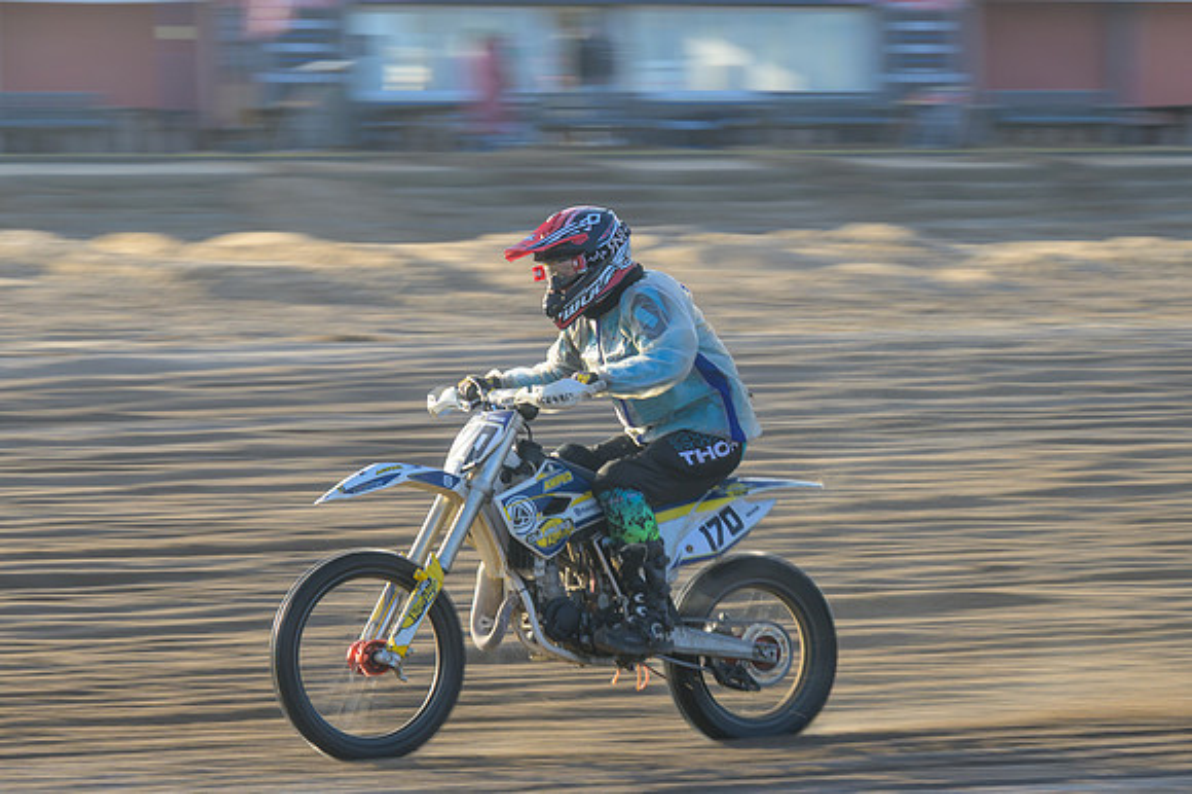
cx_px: 400
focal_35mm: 212
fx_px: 7022
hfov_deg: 9.7
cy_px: 412
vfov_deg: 6.5
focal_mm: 105
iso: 140
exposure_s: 1/125
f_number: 8
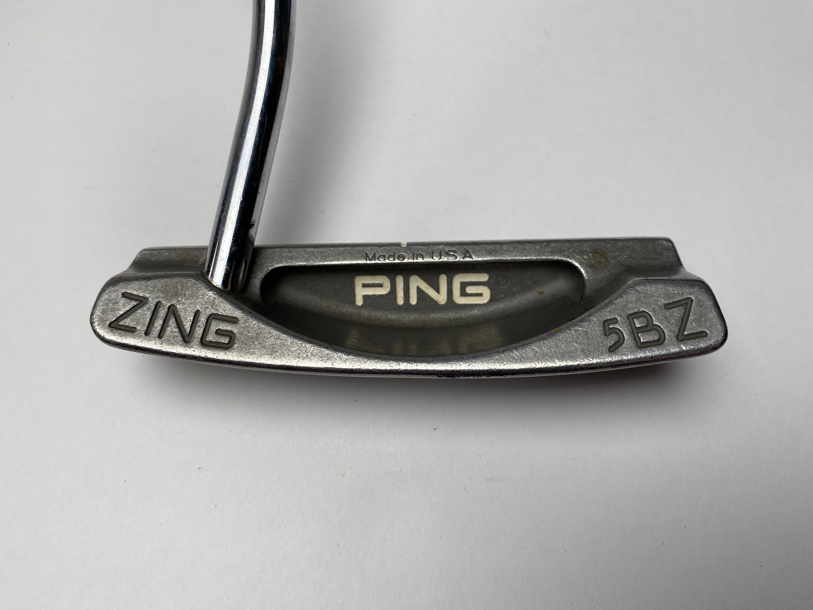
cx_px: 406
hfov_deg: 67.3
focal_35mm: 26
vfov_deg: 53.1
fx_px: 611
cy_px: 305
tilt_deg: -70.3
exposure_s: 1/390
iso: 32
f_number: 1.8
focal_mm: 4.25
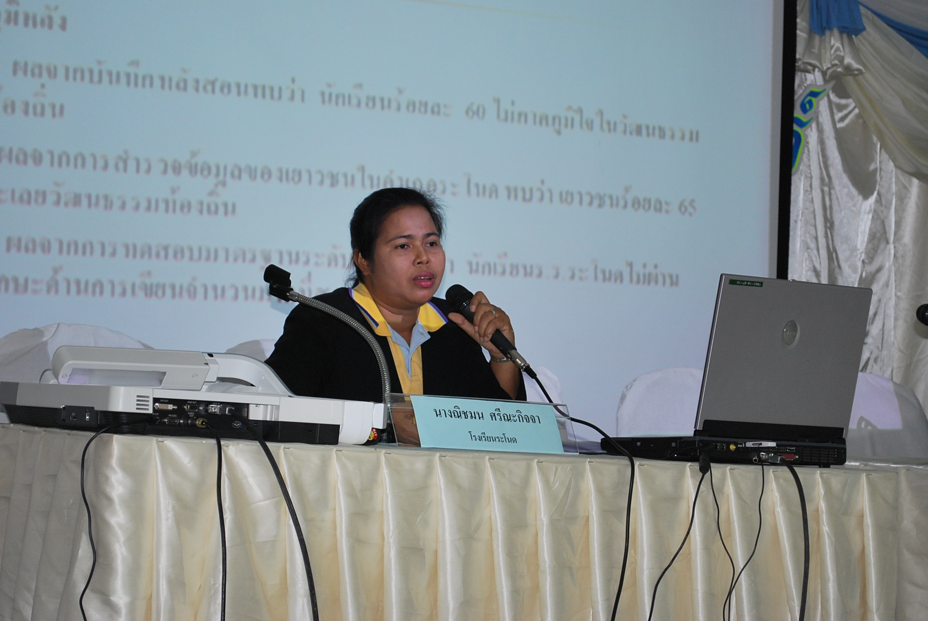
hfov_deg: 24.6
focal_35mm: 82
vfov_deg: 16.6
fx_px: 2129
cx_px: 464
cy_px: 310
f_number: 5.6
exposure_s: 1/25
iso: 400
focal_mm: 55
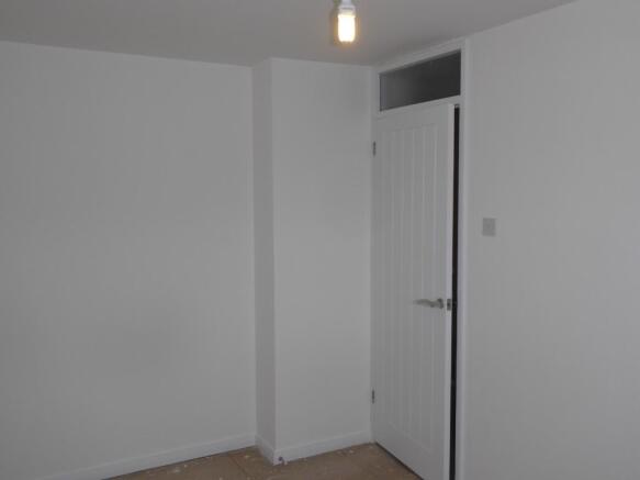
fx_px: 610
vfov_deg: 42.9
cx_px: 320
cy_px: 240
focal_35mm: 33
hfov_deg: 55.4
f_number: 3.6
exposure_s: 1/60
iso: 100
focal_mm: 5.8
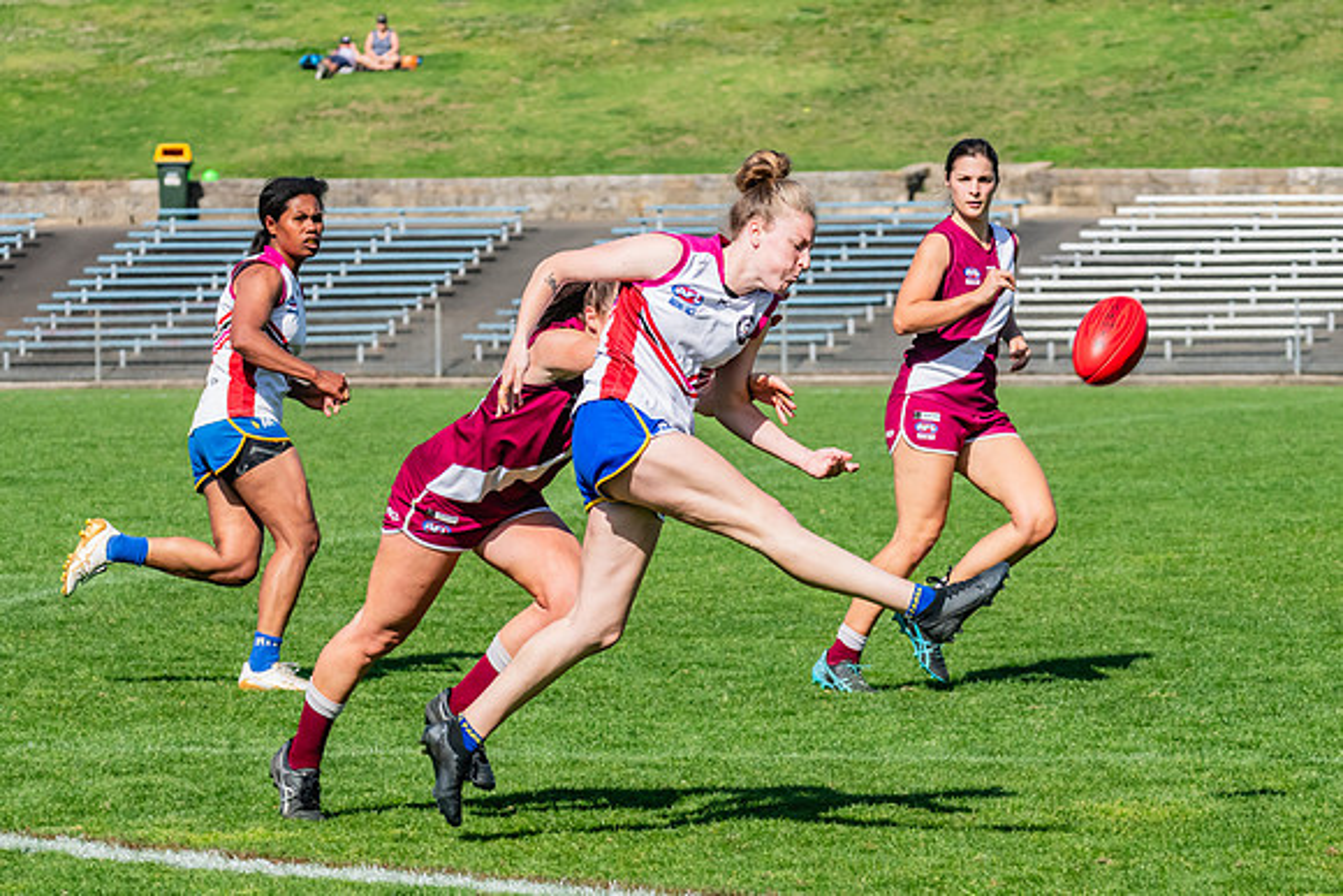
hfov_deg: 8.5
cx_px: 780
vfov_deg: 5.7
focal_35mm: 241
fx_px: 8998
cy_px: 503
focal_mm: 195
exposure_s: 1/1250
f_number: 11
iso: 800
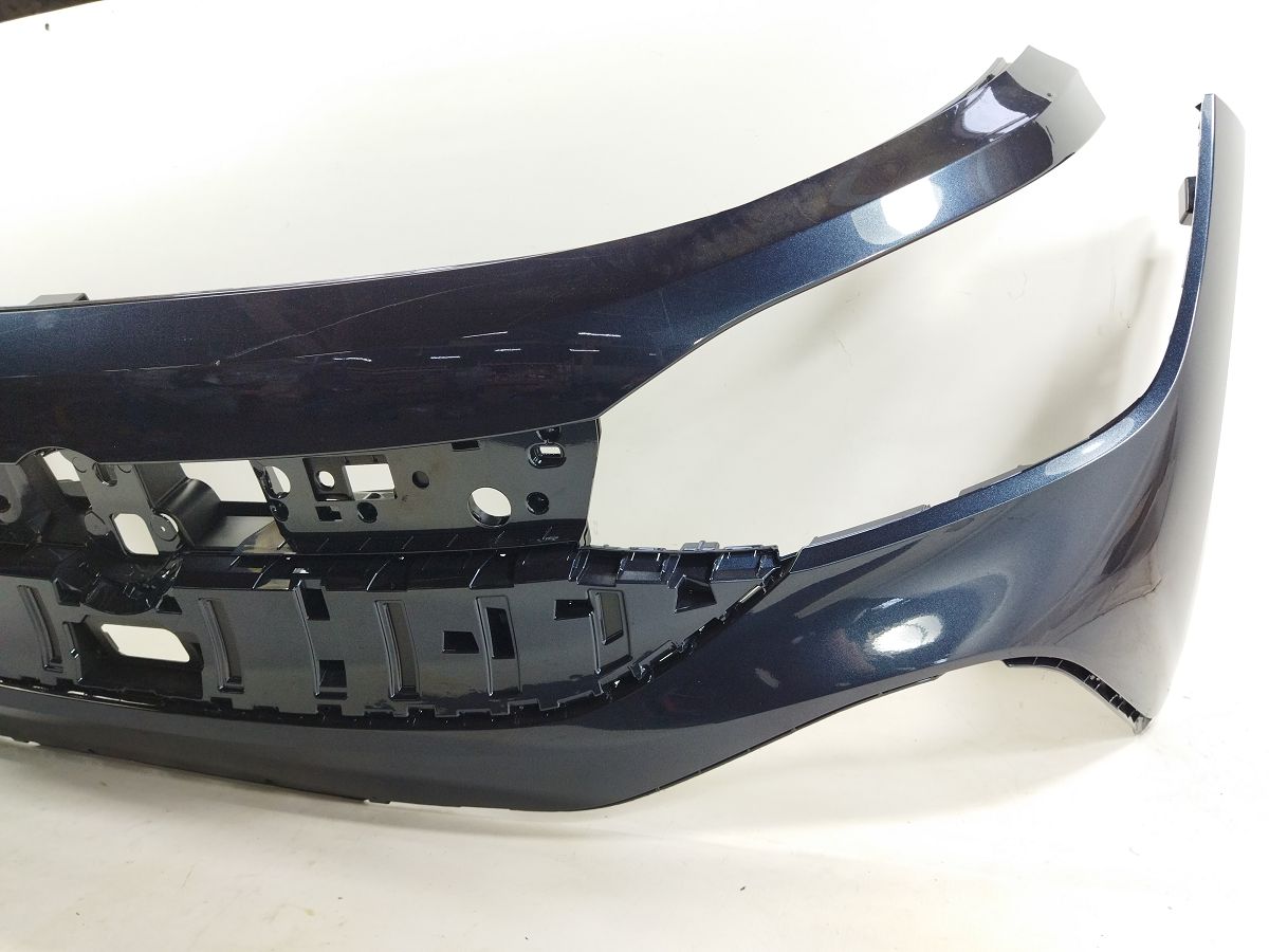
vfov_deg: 51.4
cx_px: 634
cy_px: 476
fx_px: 990
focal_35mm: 27
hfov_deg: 65.3
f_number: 1.79
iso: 172
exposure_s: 1/100
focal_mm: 4.71
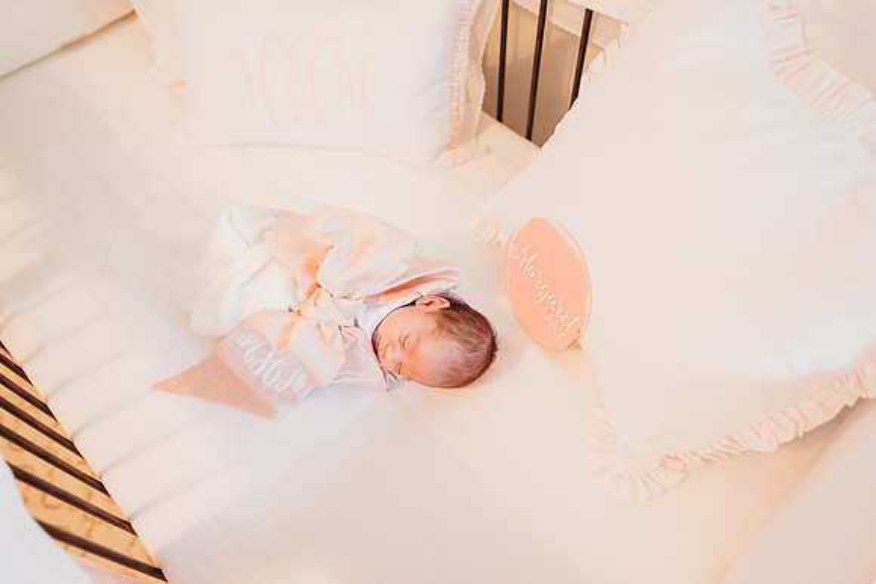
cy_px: 292
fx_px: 584
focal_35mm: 24
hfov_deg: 73.7
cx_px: 438
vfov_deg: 53.2
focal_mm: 24
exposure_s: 1/160
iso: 2000
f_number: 2.5
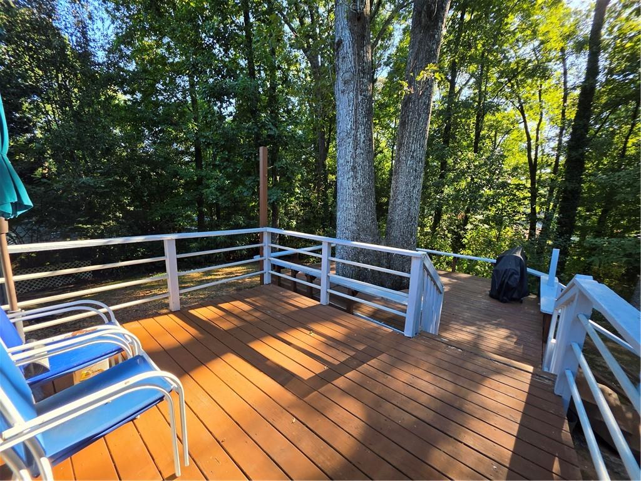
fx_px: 241
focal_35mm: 13
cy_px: 240
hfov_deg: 106.2
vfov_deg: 89.9
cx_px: 320
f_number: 1.9
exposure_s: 1/120
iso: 16
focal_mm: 2.2
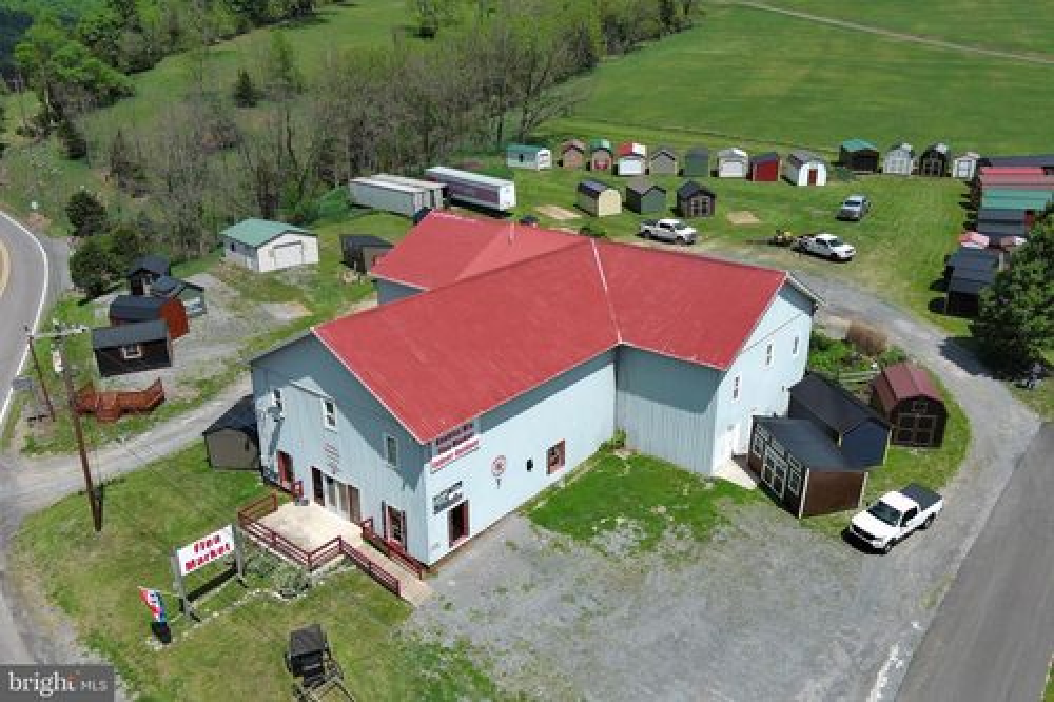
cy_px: 351
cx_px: 527
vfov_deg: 44.9
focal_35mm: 29
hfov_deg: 63.7
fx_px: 849
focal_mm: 10.57
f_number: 2.8
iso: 101
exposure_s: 1/1587
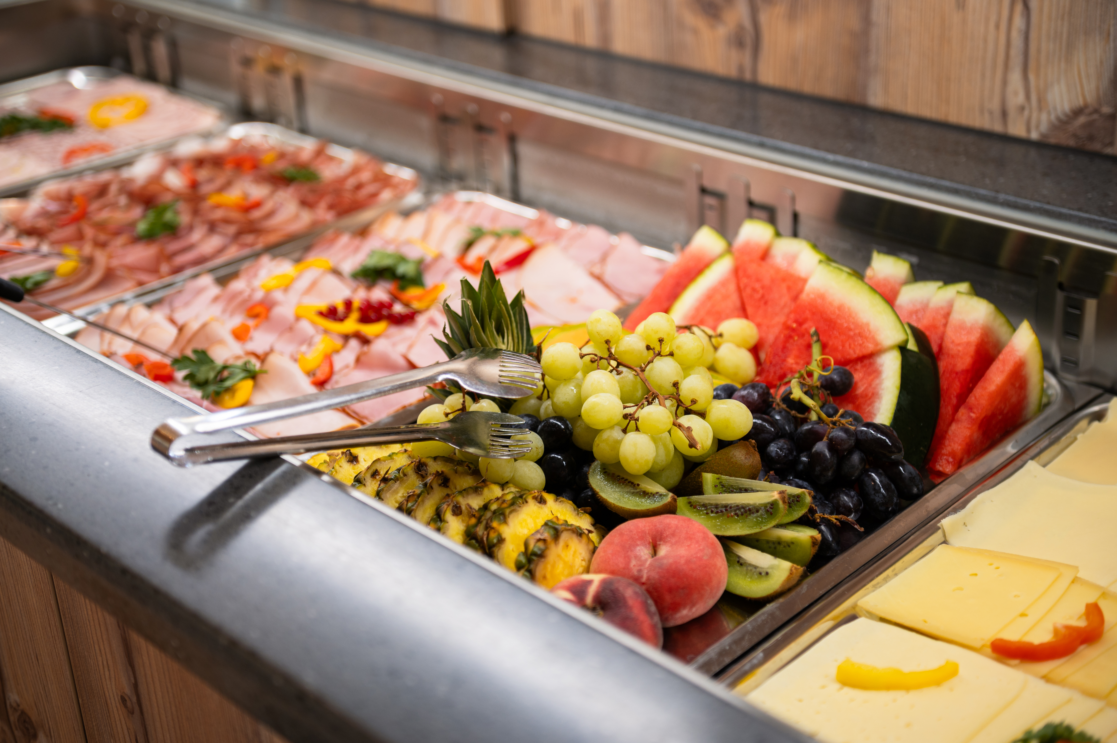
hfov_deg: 36.3
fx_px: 1705
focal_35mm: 55
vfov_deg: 24.6
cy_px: 372
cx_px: 558
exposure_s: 1/100
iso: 100
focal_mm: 55
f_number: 2.8
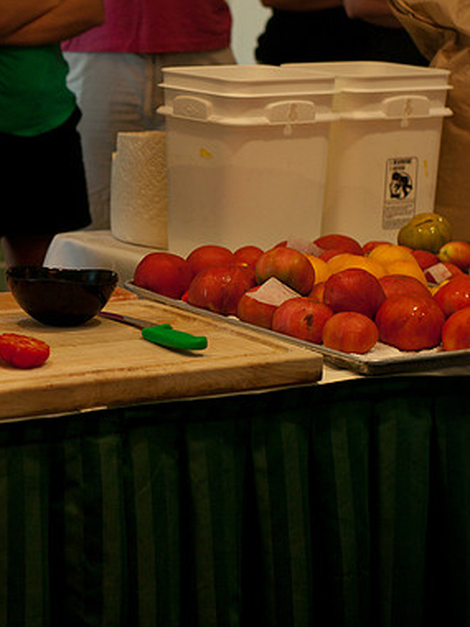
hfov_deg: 13.3
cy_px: 314
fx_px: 1991
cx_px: -5
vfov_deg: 17.9
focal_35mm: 110
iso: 800
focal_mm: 50
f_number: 2.8
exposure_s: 1/90
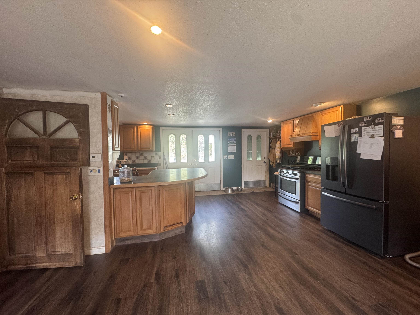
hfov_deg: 102.1
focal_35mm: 14
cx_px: 210
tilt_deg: -2.8
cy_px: 158
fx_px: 170
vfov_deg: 85.7
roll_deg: -0.3
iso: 200
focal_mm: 2.22
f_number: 2.2
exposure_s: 1/60
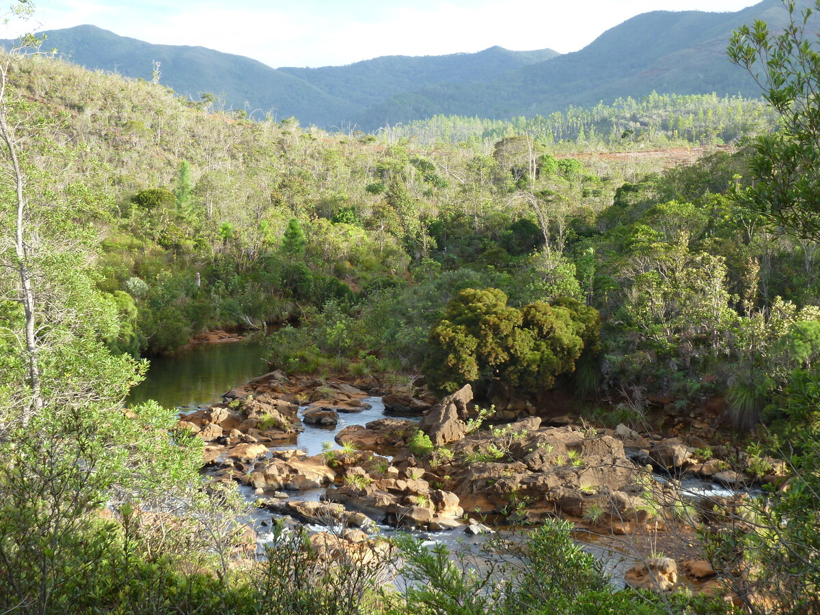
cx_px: 410
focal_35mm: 63
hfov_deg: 30.7
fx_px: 1492
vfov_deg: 23.3
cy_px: 308
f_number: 4
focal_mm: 10.3
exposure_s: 1/50
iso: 80
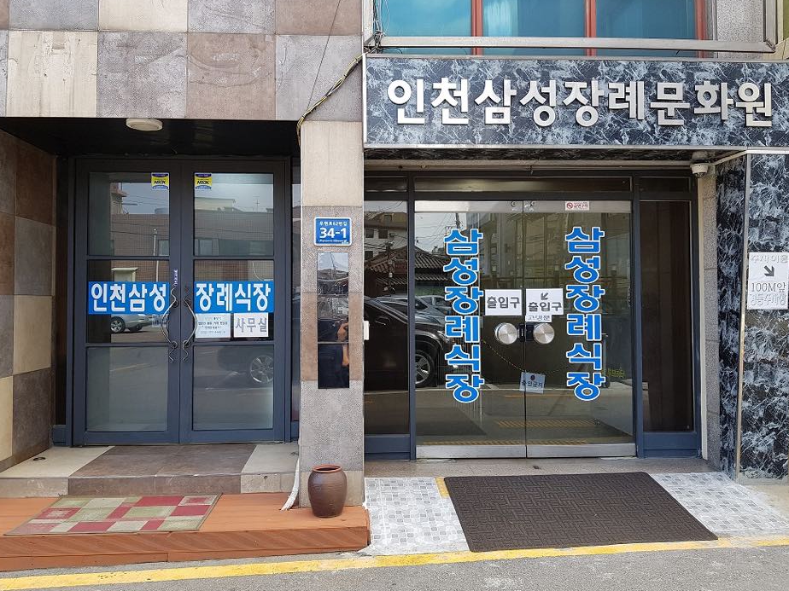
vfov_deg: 51.4
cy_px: 302
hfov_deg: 65.3
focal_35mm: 27
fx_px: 615
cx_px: 389
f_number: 1.7
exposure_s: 1/306
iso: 40
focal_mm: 4.2
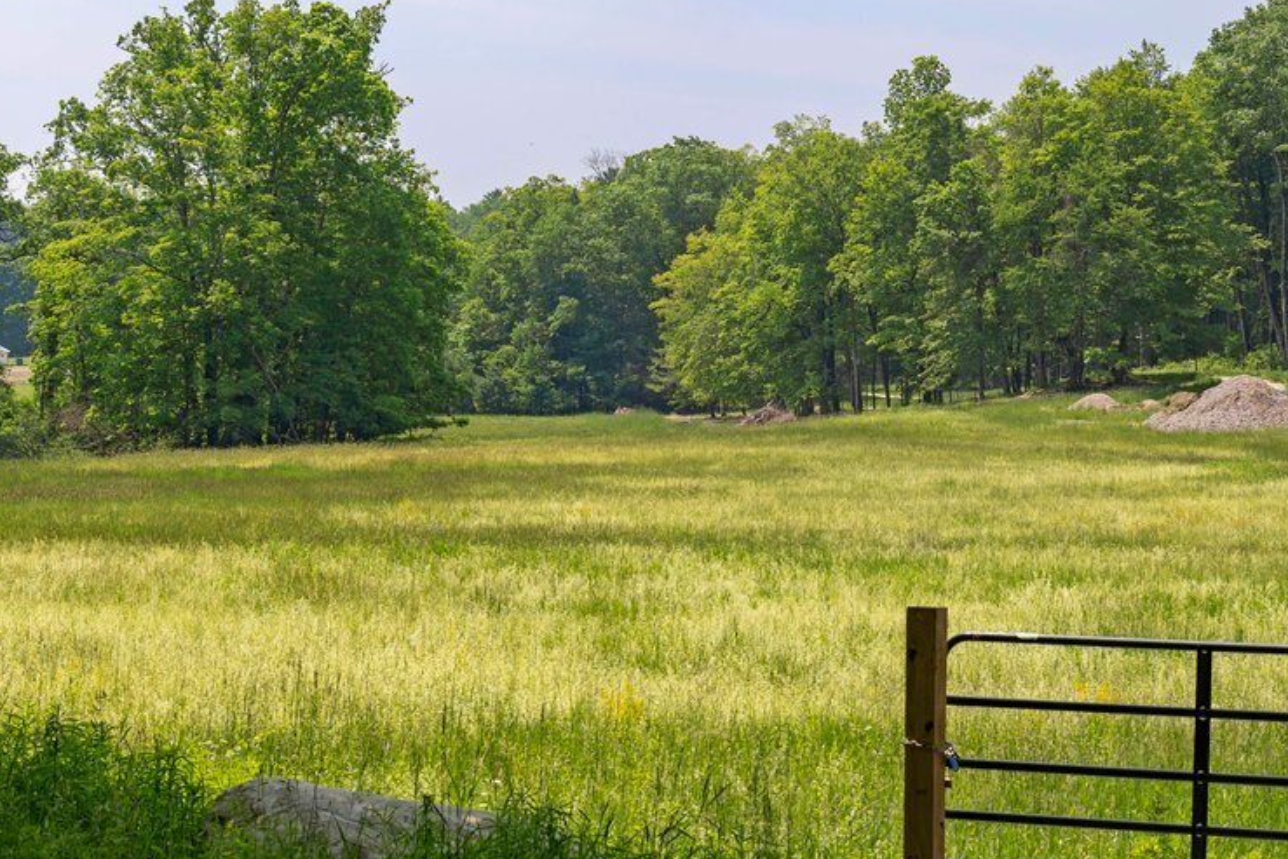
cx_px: 619
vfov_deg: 14.1
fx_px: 3471
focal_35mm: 97
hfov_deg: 21.0
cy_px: 280
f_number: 5
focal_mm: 35
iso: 100
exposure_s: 1/500
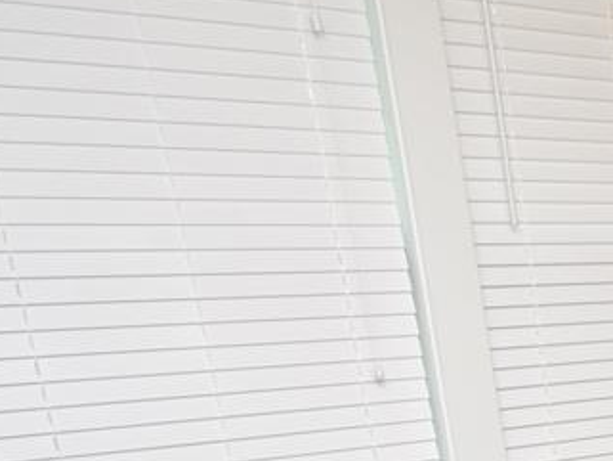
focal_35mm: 72
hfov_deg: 20.4
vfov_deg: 18.2
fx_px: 1275
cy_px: 692
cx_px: 1058
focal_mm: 10
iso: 200
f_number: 4
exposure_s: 1/100
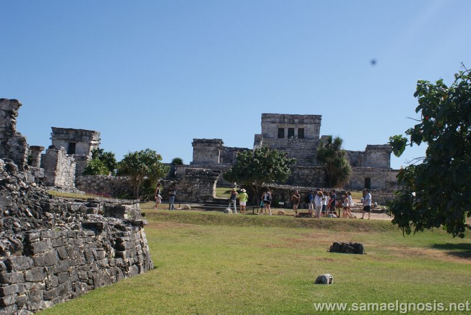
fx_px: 589
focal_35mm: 45
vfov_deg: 29.9
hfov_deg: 43.6
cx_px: 236
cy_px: 158
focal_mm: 30
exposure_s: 1/125
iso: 100
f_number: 13
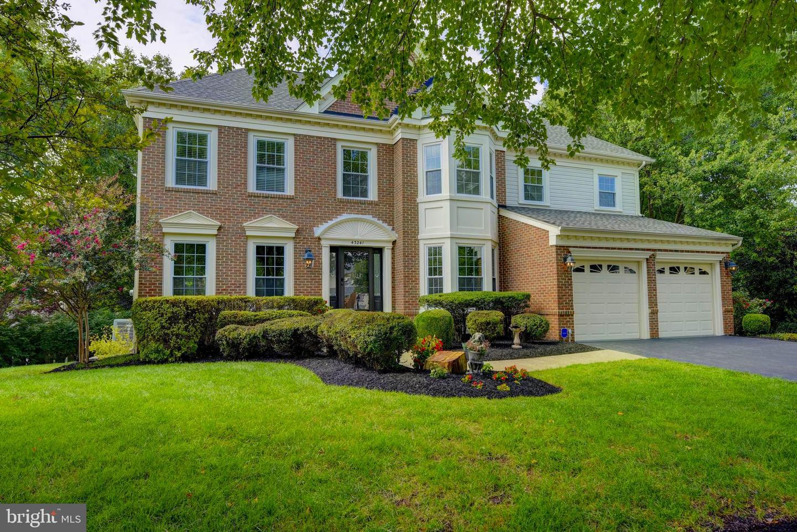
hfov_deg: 78.6
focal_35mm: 22
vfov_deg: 57.3
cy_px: 266
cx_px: 398
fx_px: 487
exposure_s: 1/60
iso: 100
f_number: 7.1
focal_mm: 22
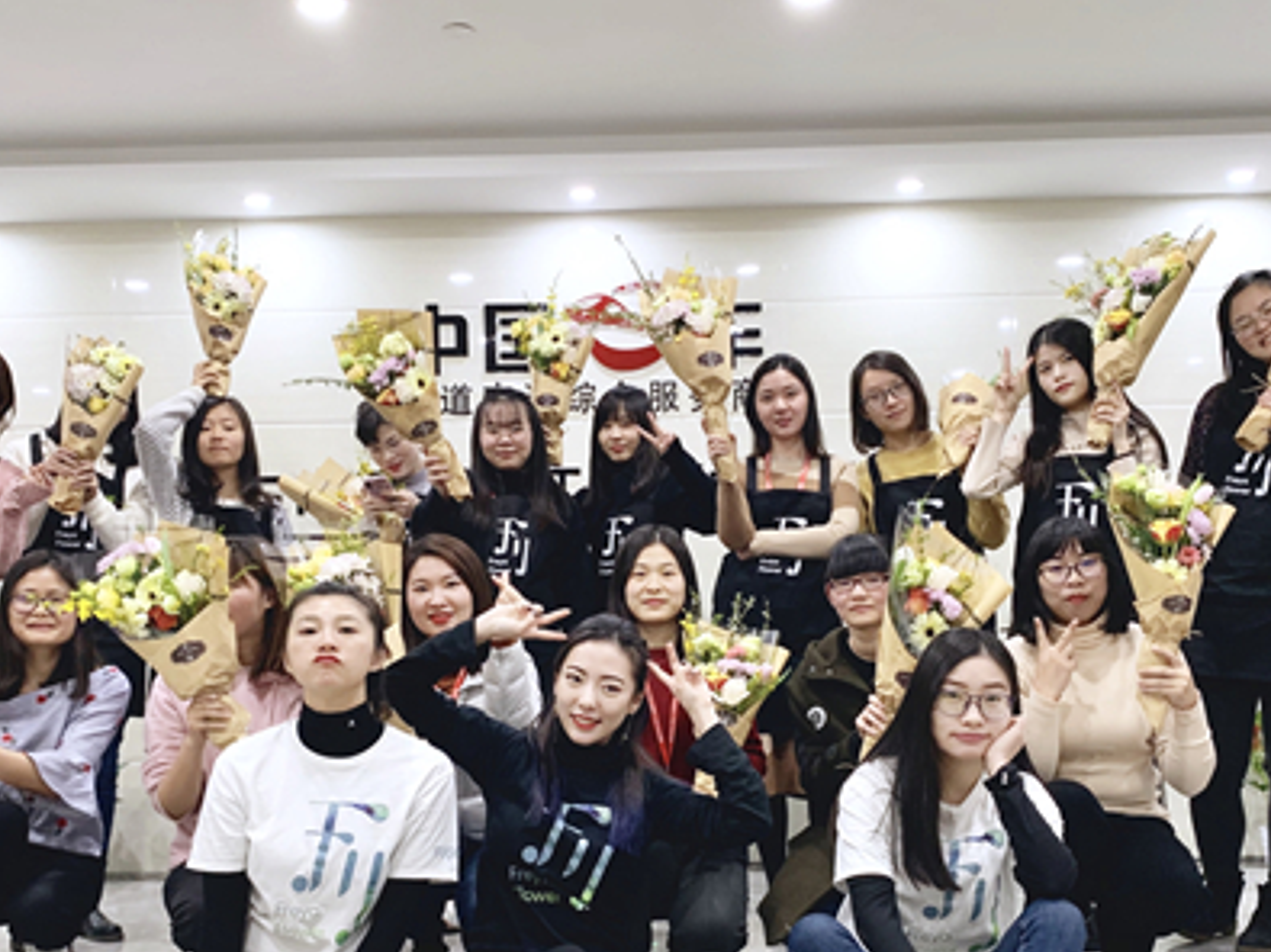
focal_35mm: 39
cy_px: 640
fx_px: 1432
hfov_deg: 47.9
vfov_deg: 36.4
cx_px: 629
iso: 250
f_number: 1.8
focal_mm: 4.25
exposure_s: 1/50
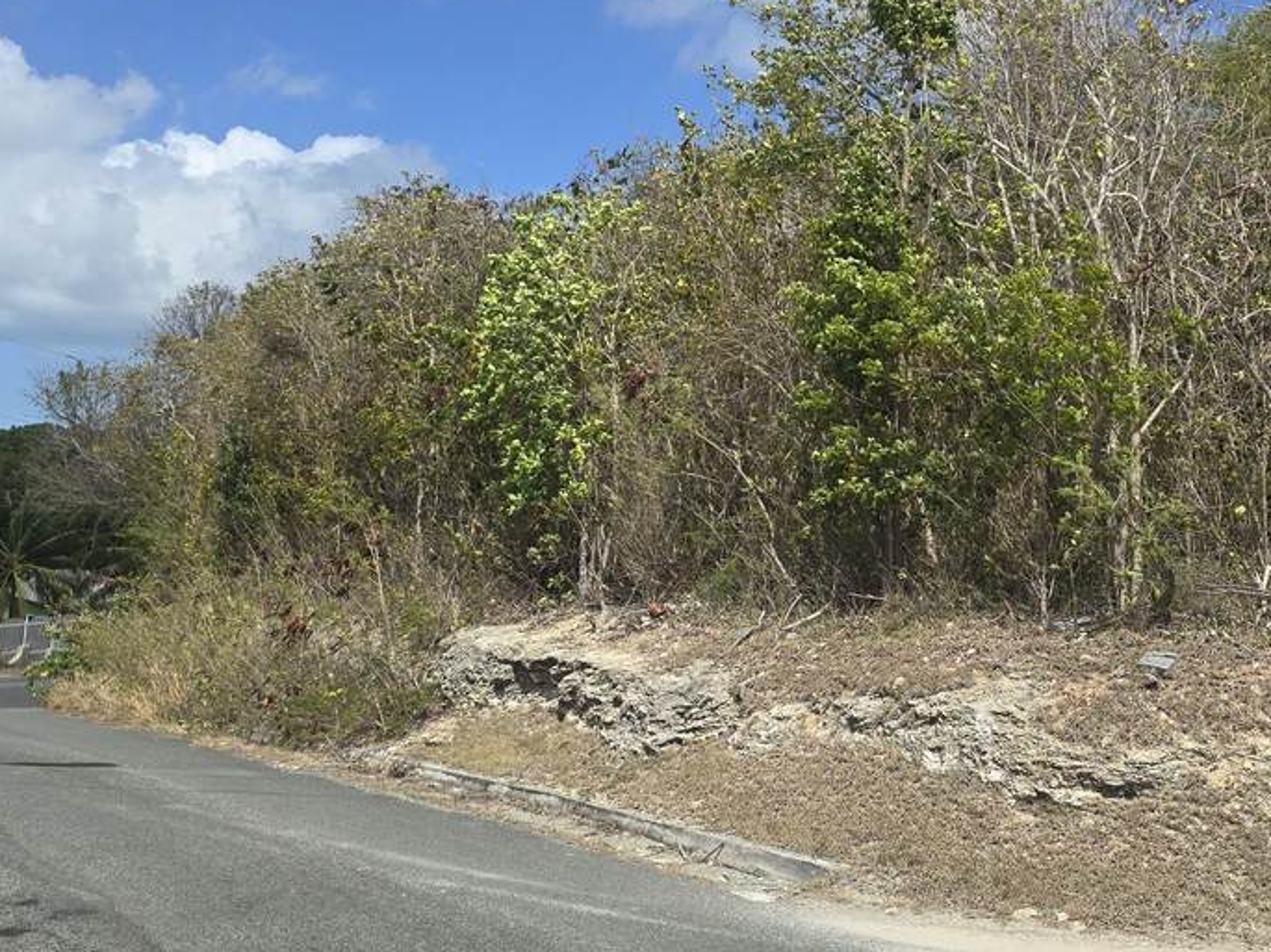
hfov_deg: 43.2
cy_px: 362
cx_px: 855
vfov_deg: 33.4
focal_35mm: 43
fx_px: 1578
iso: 12
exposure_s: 1/997
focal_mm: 6.3
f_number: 1.7
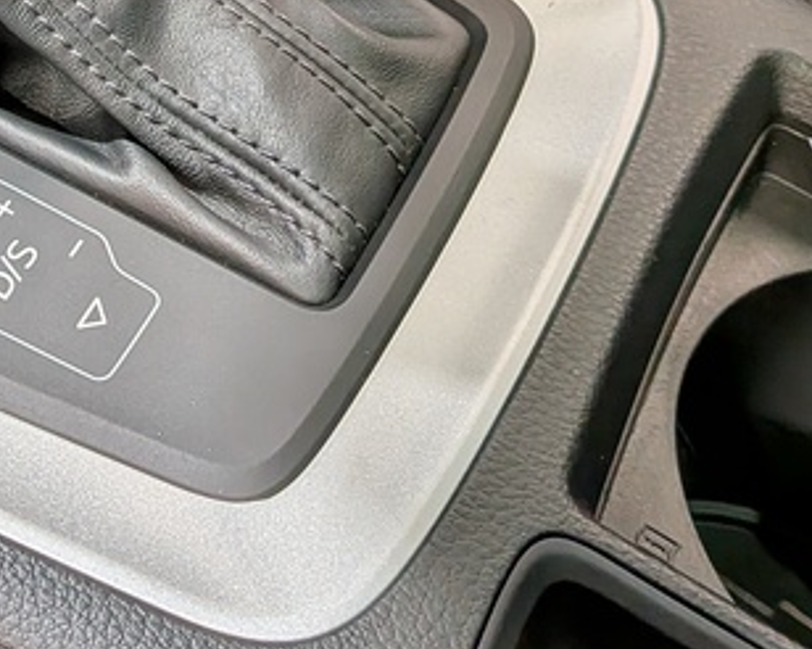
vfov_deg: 18.2
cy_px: -206
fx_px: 1873
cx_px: -105
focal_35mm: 78
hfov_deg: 22.9
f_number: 1.7
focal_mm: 4.53
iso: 41
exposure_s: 1/120
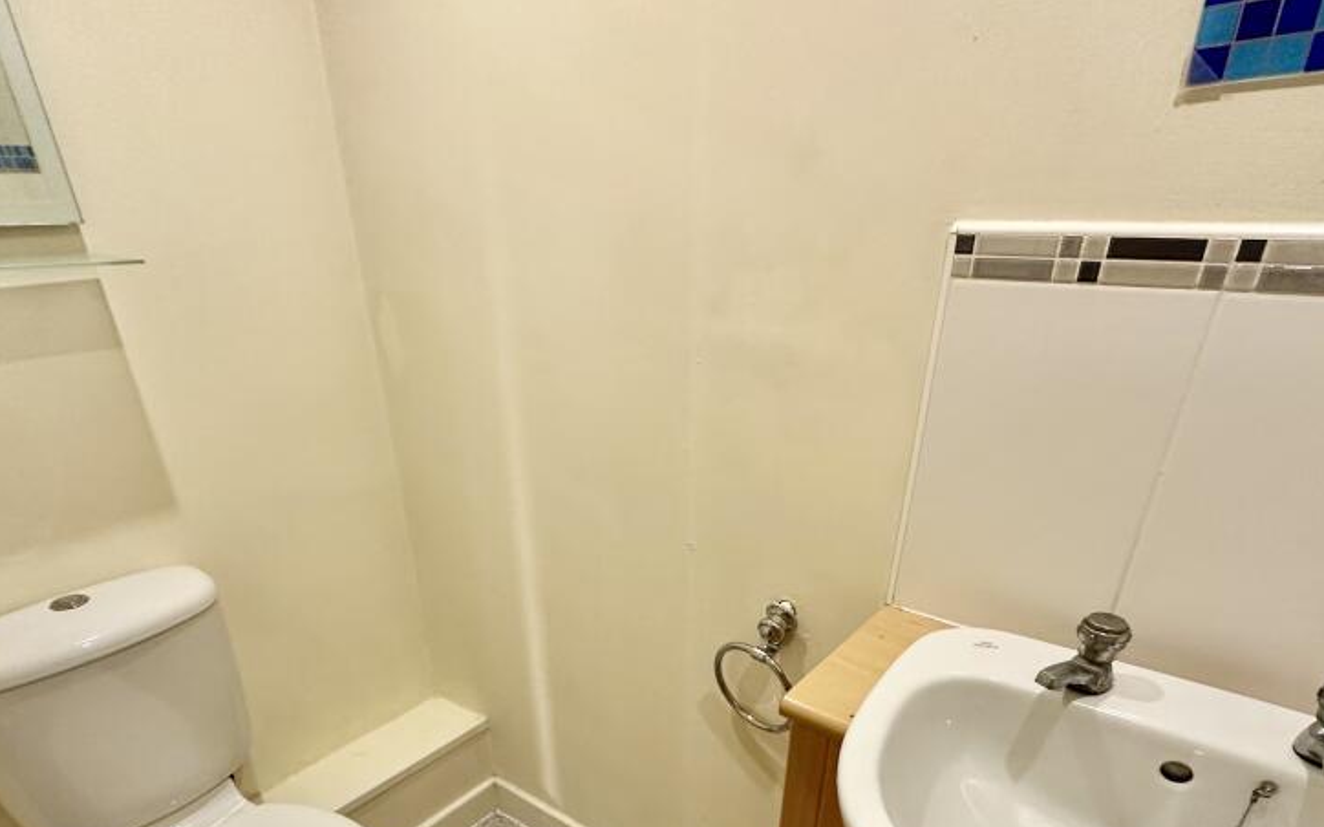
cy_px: 642
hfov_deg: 82.3
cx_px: 667
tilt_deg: -29.4
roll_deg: +0.0
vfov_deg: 54.0
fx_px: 758
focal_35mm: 21
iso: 250
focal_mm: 2.22
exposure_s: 1/50
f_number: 2.2
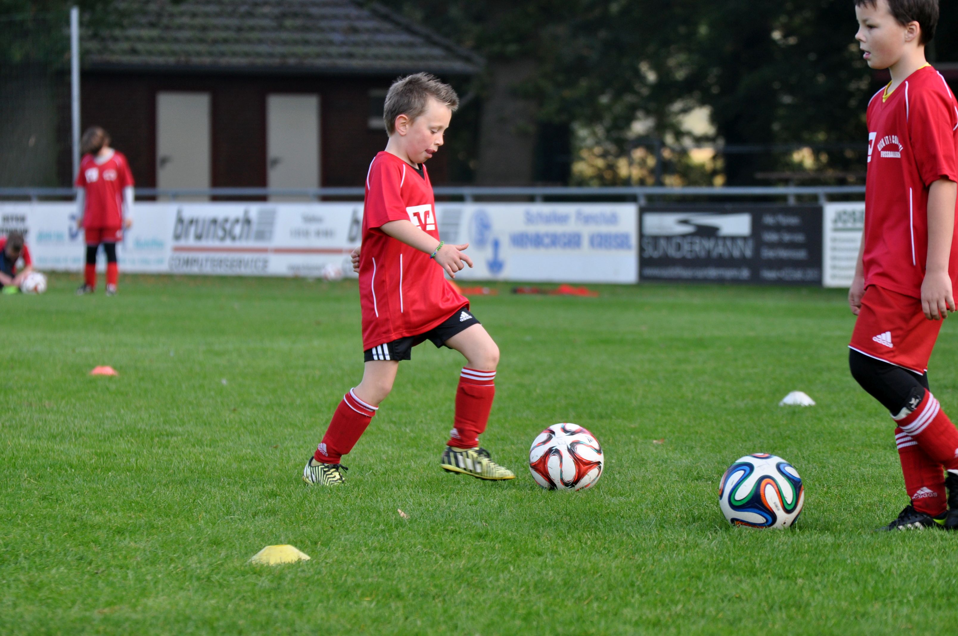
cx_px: 479
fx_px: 5382
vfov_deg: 6.8
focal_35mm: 202
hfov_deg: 10.2
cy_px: 318
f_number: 4.5
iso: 400
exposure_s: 1/400
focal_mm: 135
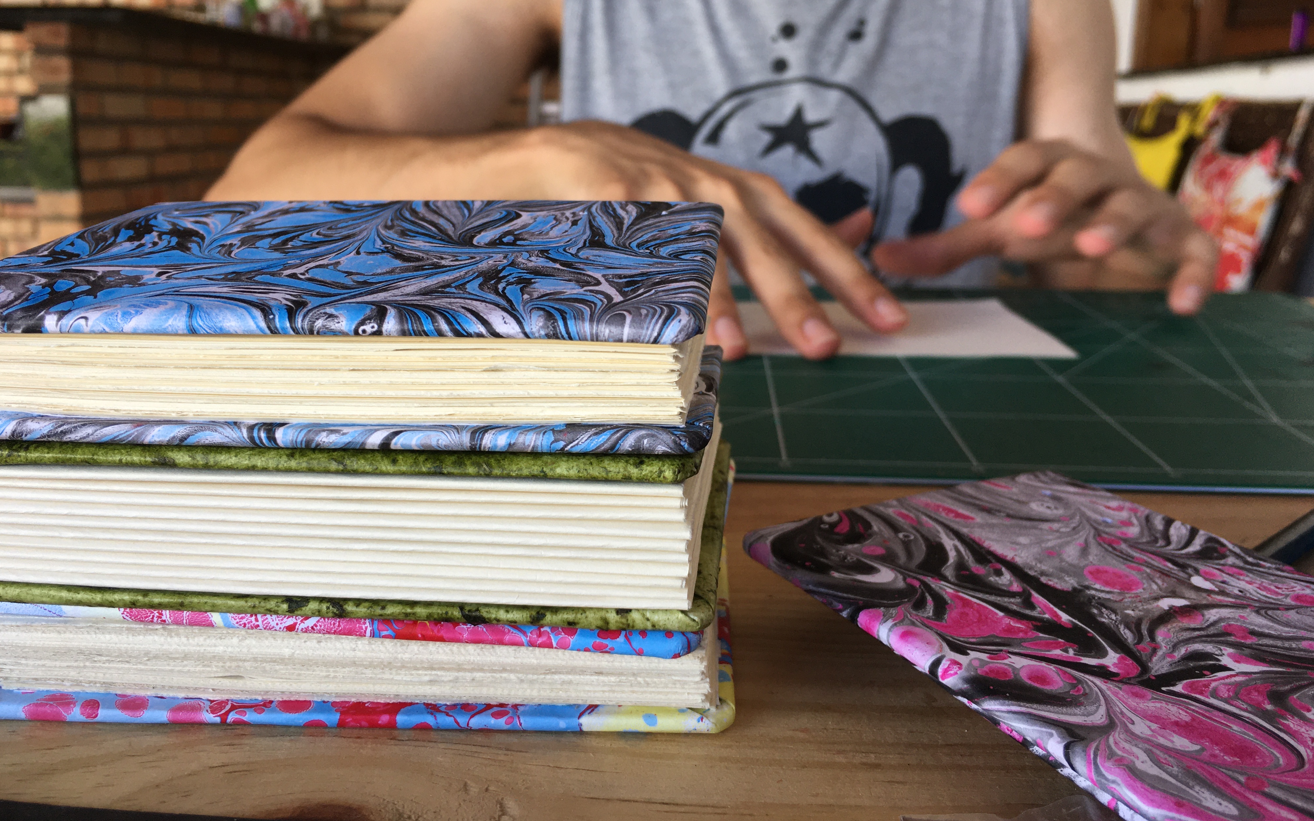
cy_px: 340
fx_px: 1110
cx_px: 659
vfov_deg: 40.5
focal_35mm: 31
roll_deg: -1.4
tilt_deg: -10.7
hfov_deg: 61.2
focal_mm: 4.15
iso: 40
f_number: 2.2
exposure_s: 1/120
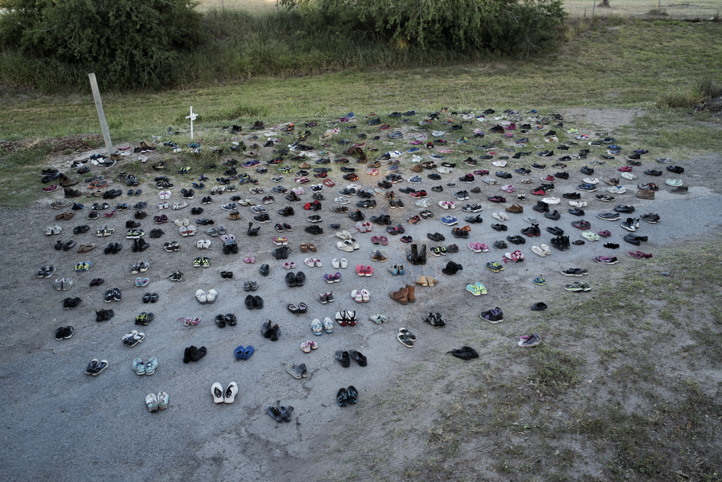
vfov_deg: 37.9
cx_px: 361
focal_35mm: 35
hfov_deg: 54.4
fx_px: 702
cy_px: 241
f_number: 8
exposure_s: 1/160
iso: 400
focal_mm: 35
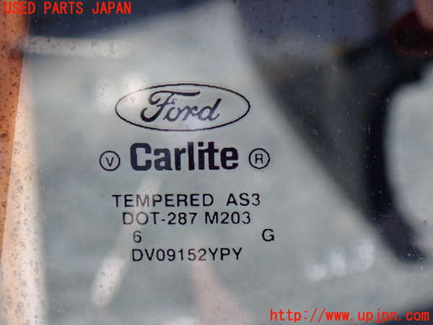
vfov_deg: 14.8
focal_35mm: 100
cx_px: 216
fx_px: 1251
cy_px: 162
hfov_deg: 19.6
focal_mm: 18
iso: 500
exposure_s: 1/100
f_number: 4.9
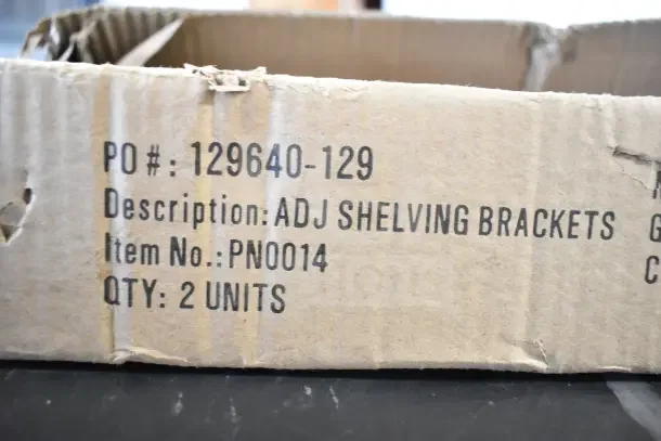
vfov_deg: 48.0
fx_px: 496
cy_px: 220
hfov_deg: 67.4
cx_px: 330
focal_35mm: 27
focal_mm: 18
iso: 2500
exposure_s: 1/30
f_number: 3.5
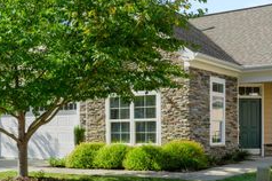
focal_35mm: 62
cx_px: 145
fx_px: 464
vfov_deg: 21.9
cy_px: 132
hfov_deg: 32.6
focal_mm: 19.5
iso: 100
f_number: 8
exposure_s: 1/400
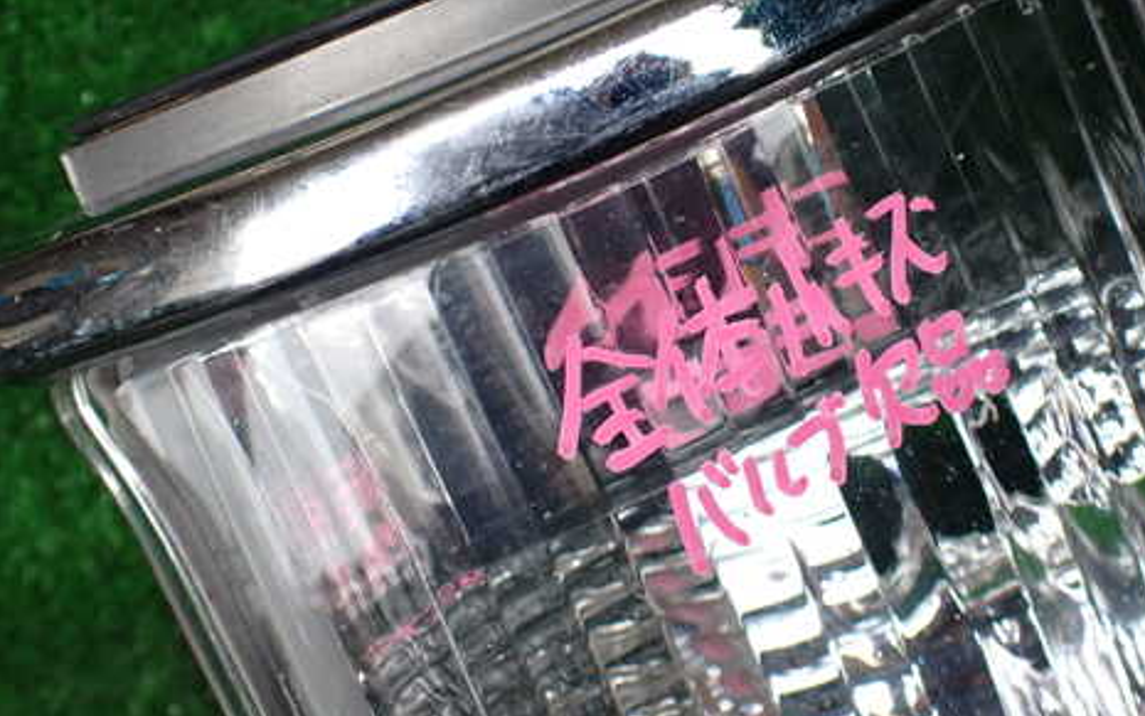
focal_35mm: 41
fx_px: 1280
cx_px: 734
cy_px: 273
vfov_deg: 31.2
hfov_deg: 47.6
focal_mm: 5.4
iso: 200
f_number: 2.3
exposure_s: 1/125
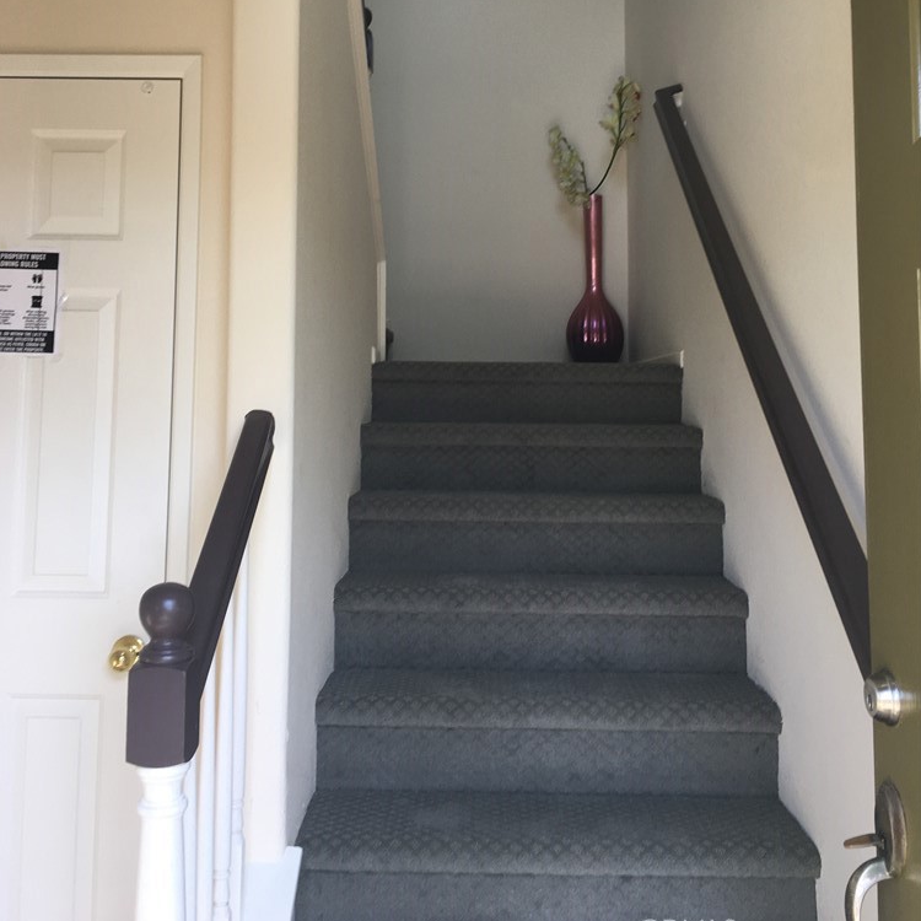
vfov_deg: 46.6
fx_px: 1054
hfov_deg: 47.2
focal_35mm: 35
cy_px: 319
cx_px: 452
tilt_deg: +5.1
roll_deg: -0.9
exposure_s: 1/60
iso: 25
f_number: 2.2
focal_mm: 4.15
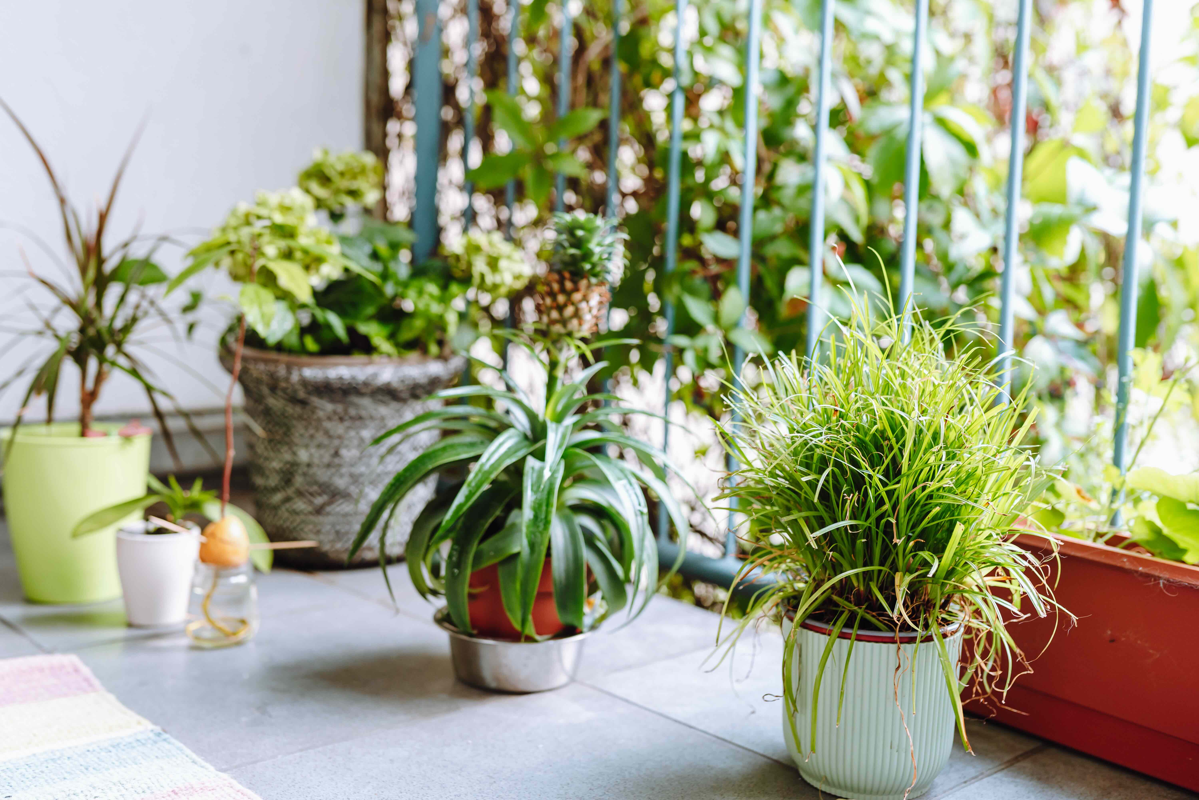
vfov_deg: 37.9
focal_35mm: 35
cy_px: 400
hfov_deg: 54.4
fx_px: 1166
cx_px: 600
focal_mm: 35
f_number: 3.2
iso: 250
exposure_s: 1/100
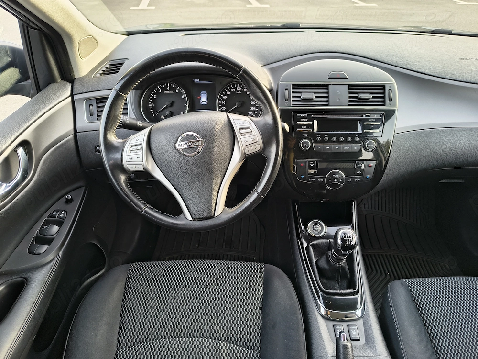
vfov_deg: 56.8
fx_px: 331
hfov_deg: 71.6
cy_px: 180
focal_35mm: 24
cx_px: 239
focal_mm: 5.56
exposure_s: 1/100
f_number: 1.8
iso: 143
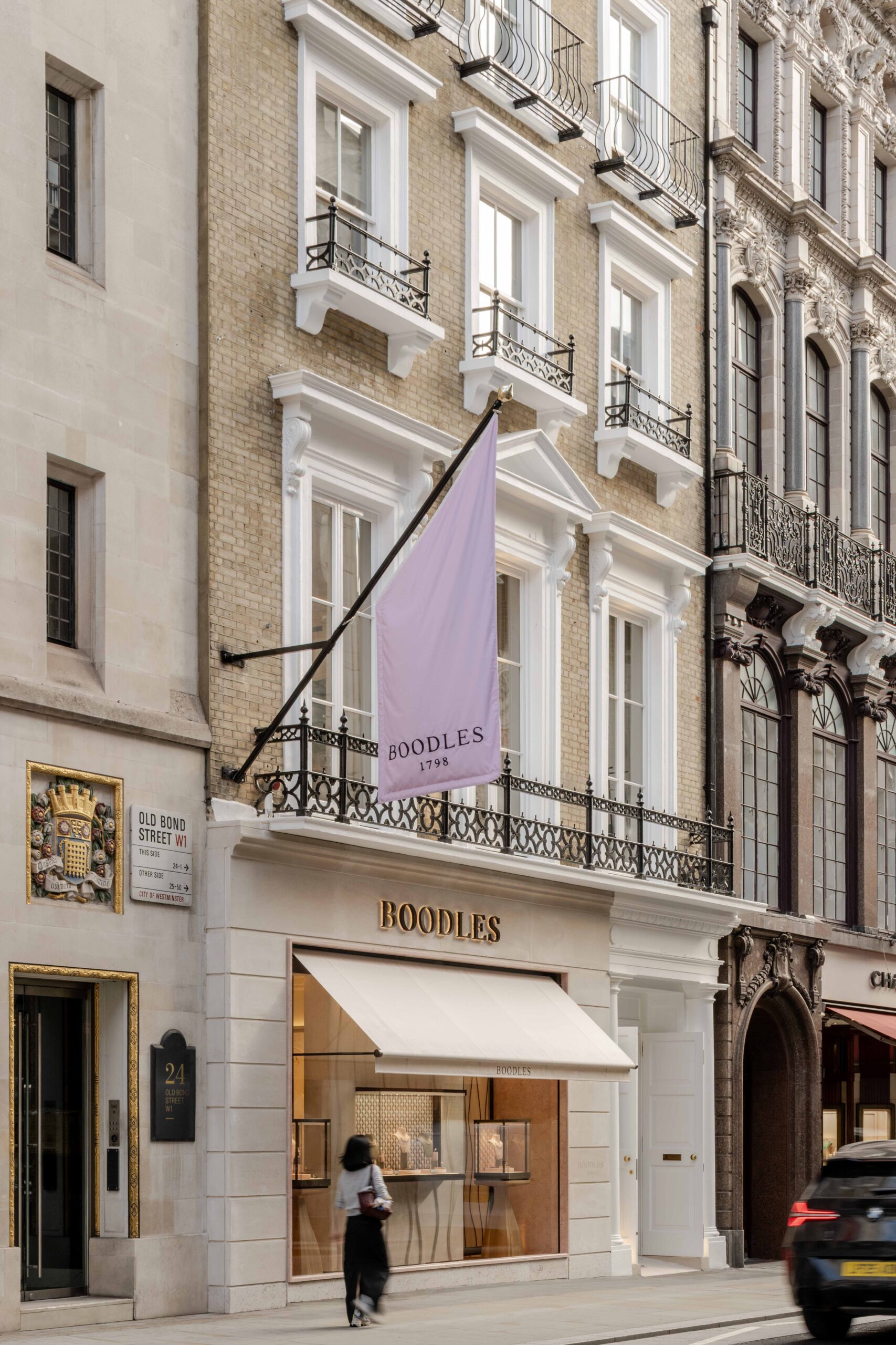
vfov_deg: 43.6
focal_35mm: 45
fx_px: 1680
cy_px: 672
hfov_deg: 29.9
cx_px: 448
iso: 100
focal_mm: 45
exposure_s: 1/15
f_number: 14
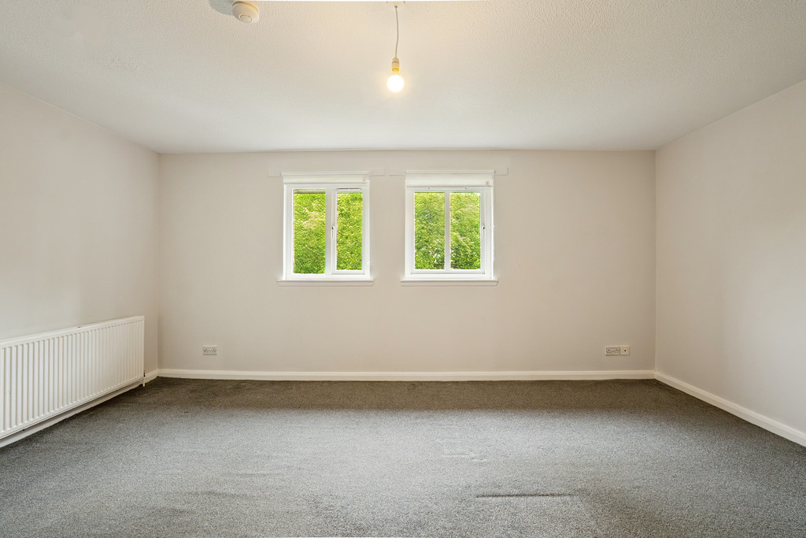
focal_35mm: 15
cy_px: 269
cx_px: 403
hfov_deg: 100.4
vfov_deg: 77.3
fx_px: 336
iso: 1250
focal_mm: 10
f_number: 9
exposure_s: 1/10
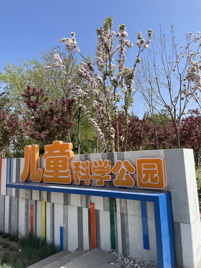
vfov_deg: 67.3
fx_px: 201
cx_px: 100
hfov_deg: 53.1
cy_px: 134
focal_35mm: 26
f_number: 1.6
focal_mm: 4.2
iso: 32
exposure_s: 1/2506
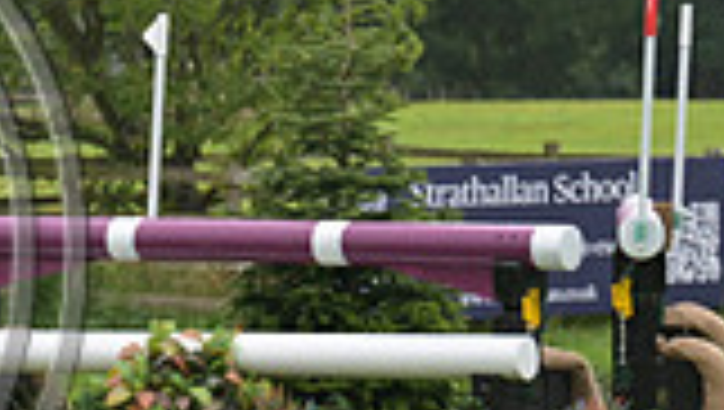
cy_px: 187
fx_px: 5074
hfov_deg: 8.0
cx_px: -427
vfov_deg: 4.6
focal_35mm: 264
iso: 1250
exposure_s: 1/1250
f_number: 3.2
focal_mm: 70
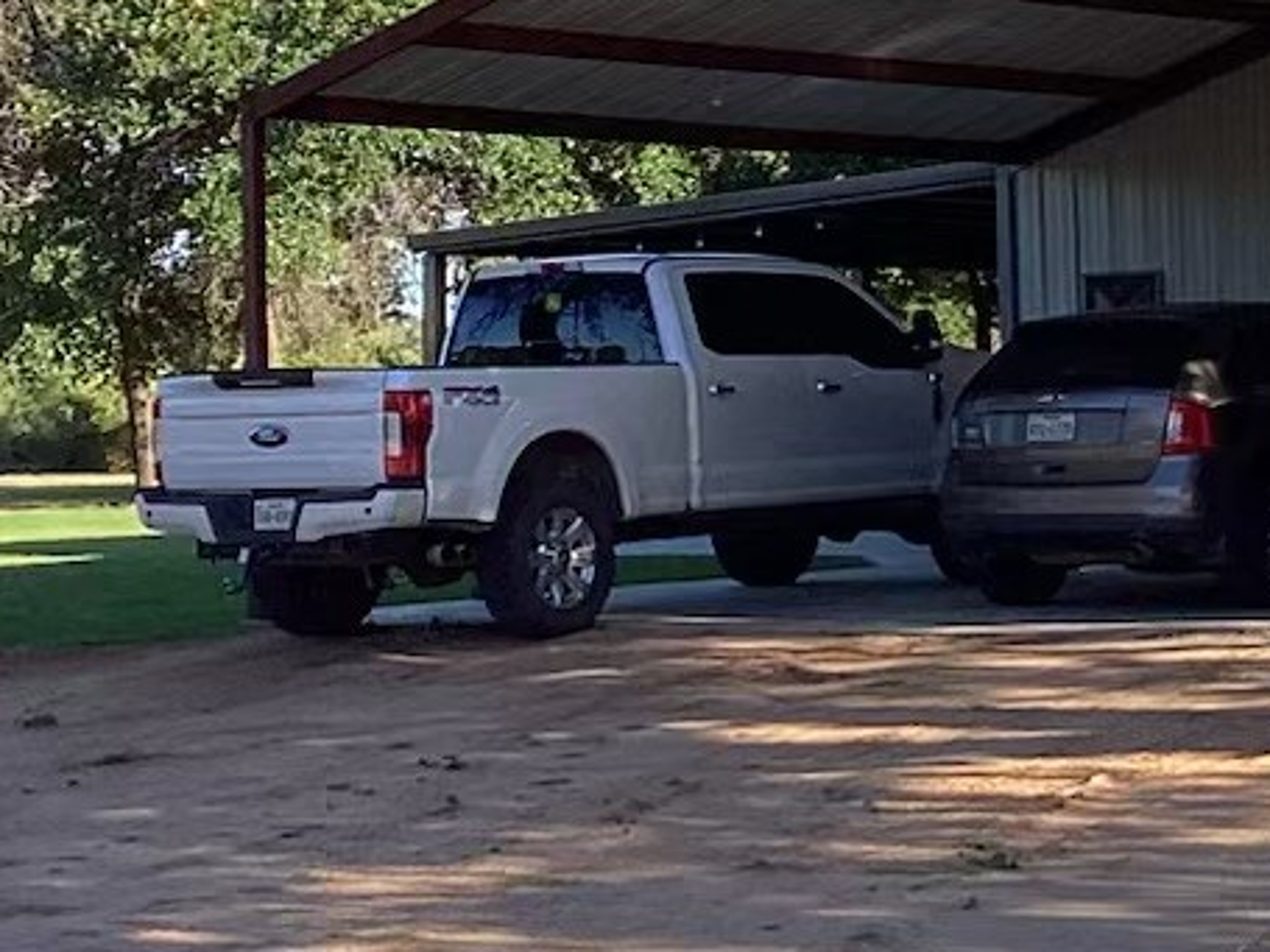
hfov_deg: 17.8
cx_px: 1130
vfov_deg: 13.5
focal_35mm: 109
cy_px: 218
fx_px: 3998
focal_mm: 3.3
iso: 25
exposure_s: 1/570
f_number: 2.4
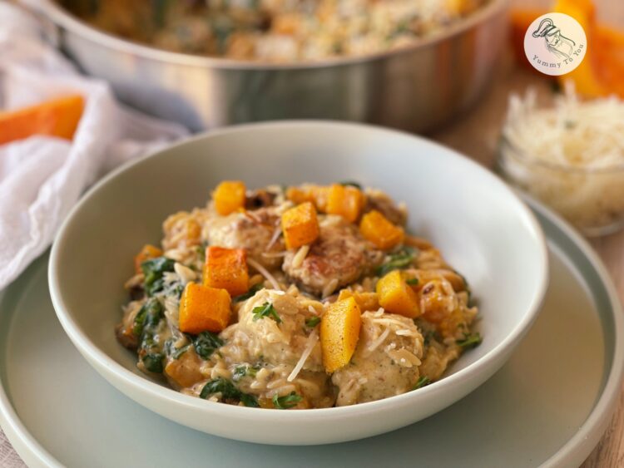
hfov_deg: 30.3
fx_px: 1154
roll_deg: +2.8
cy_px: 234
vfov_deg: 22.9
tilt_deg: -35.7
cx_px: 312
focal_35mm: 64
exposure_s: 1/121
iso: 64
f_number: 2.2
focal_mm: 7.5
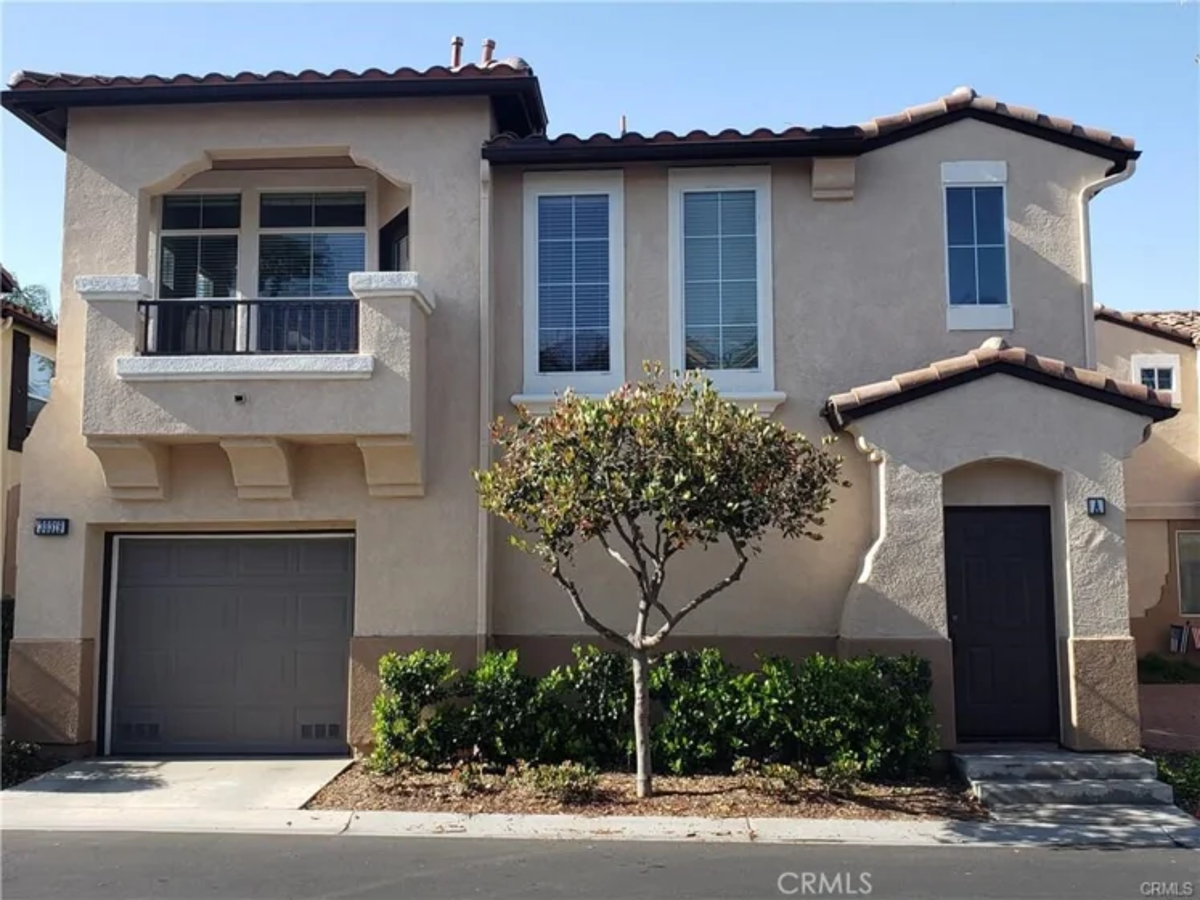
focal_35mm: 26
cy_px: 450
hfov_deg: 67.3
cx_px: 600
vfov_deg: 53.1
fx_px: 901
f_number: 2.4
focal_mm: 4.3
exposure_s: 1/688
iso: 50
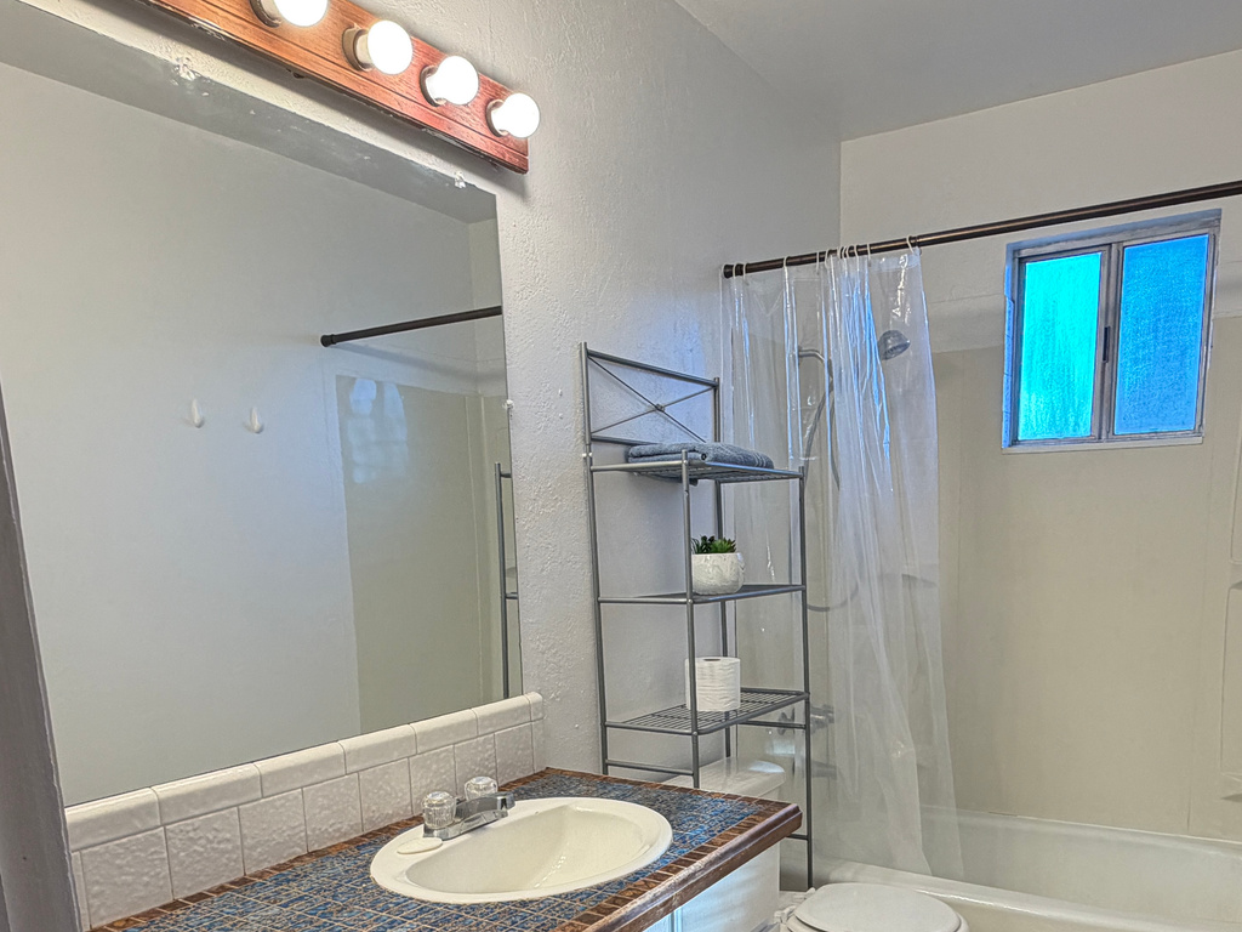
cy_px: 718
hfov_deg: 63.3
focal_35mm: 28
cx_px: 689
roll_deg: +1.0
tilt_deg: -11.2
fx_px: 1005
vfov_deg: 47.6
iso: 100
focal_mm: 2.22
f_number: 2.2
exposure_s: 1/120
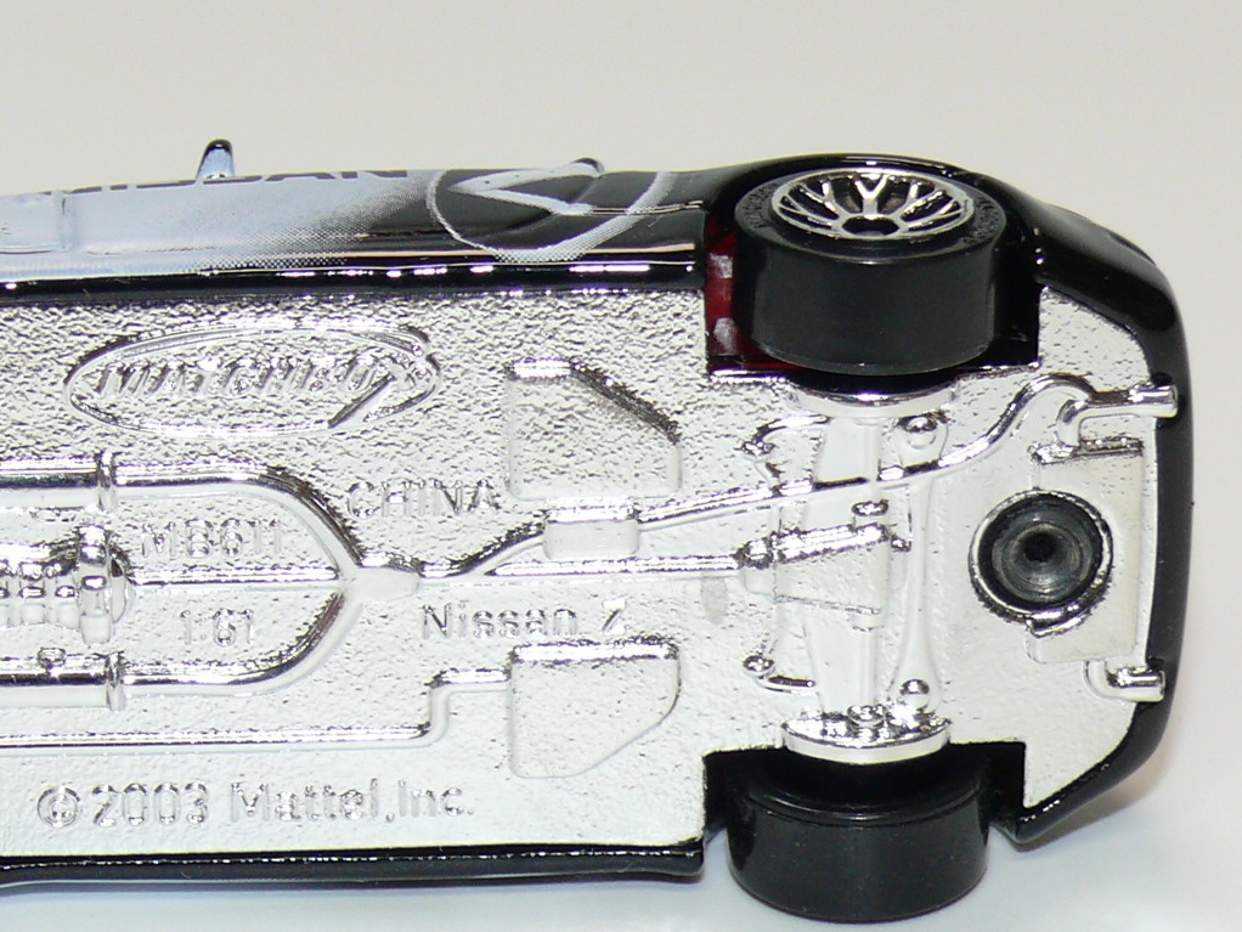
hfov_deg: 11.7
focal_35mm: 169
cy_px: 503
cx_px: 420
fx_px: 6065
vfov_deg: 8.8
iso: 100
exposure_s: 1/30
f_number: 4
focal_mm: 13.8
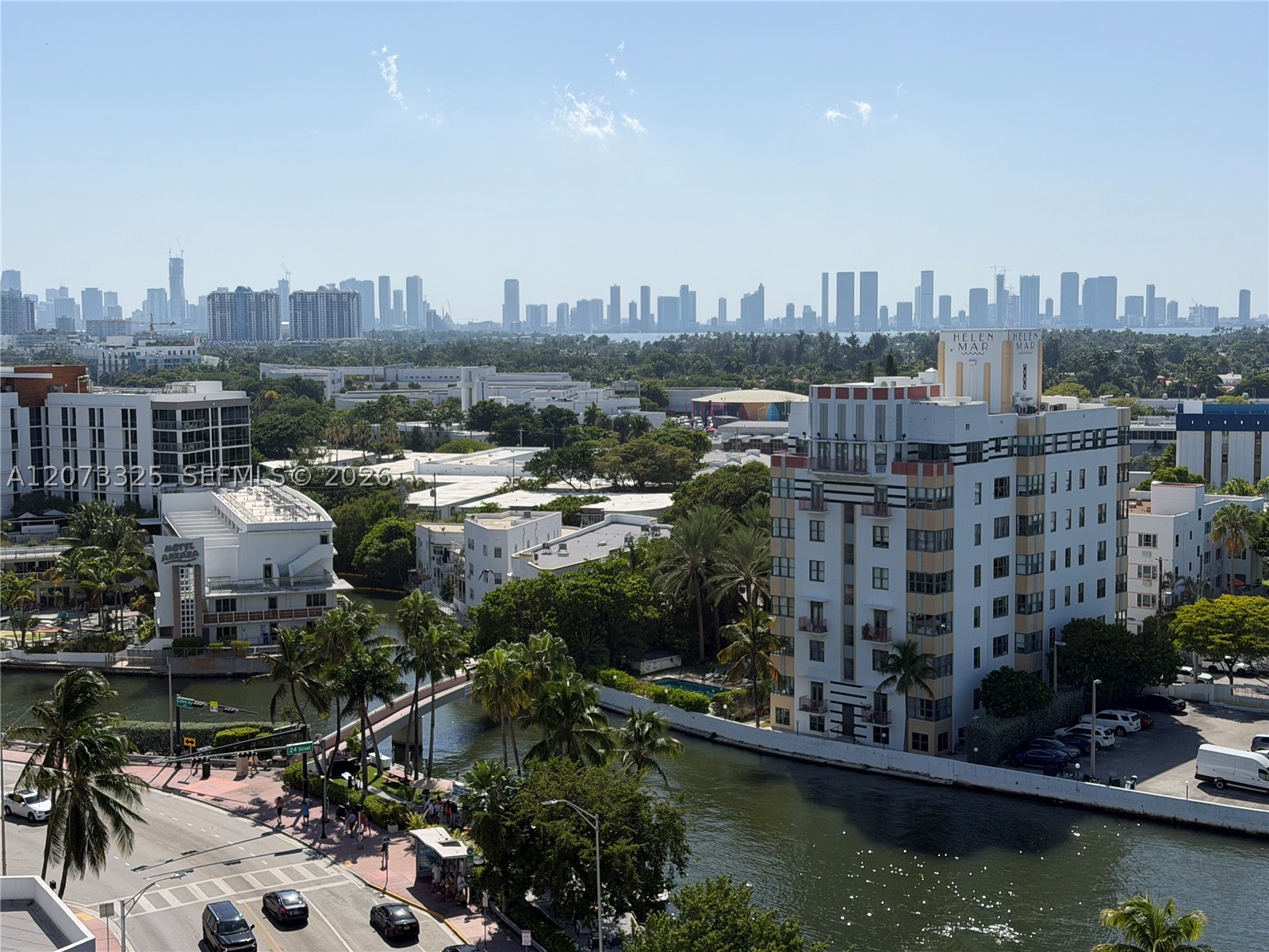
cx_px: 634
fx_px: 1760
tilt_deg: -5.0
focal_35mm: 48
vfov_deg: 30.3
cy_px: 476
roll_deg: -0.2
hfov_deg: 39.7
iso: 64
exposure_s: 1/8772
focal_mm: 6.76
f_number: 1.78
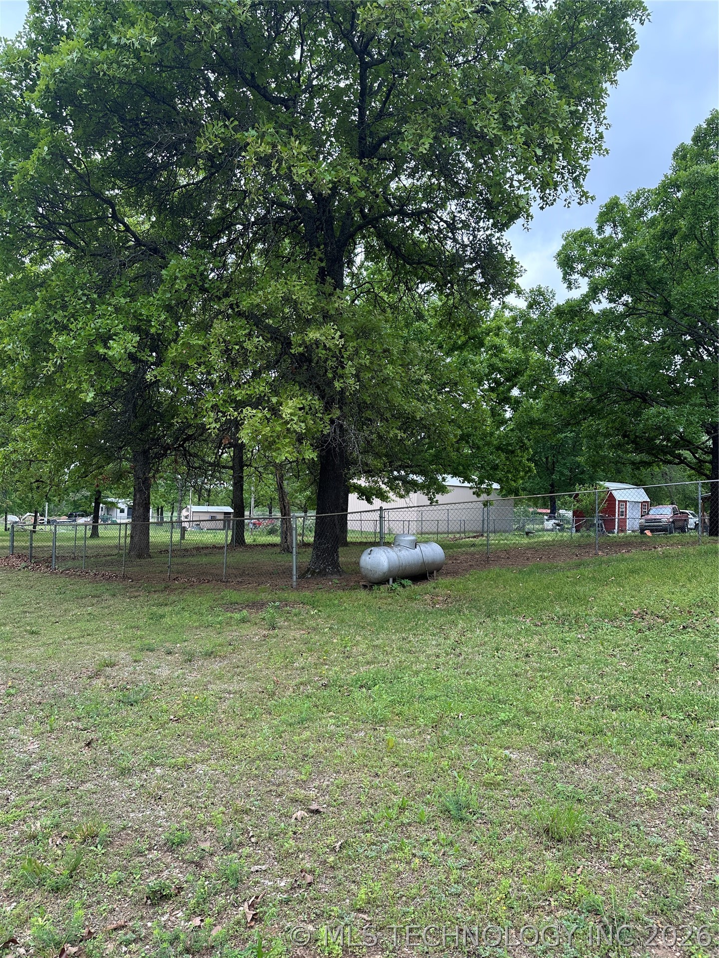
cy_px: 479
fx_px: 665
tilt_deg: +2.2
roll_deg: -2.9
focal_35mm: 24
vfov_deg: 71.6
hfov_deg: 56.8
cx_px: 360
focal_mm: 6.86
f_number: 1.78
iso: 80
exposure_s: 1/460
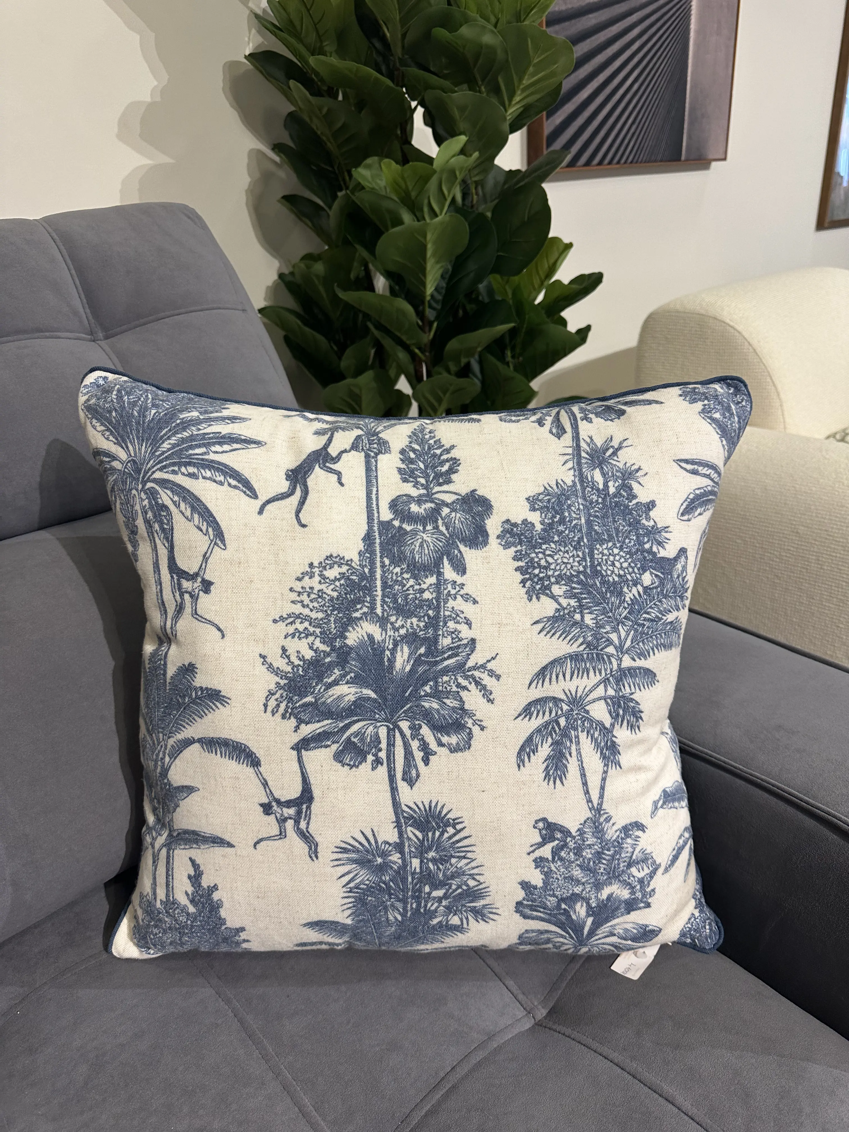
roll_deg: +1.9
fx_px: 785
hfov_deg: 56.8
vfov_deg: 71.6
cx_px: 424
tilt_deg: -24.6
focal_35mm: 24
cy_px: 566
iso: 160
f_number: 1.78
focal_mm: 6.86
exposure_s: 1/100
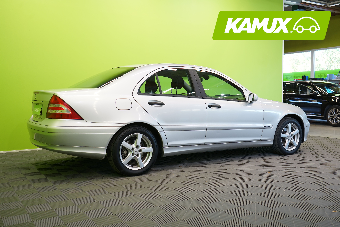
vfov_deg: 36.9
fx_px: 340
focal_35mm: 36
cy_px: 114
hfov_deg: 53.1
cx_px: 170
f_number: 4.5
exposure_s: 1/30
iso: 400
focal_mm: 36
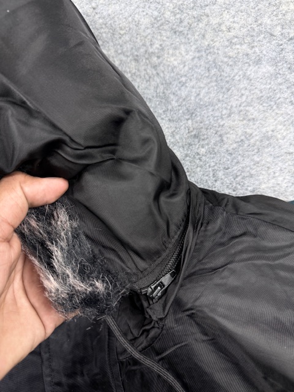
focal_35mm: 24
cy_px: 196
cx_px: 147
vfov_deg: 71.6
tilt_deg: -56.0
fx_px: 272
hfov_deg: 56.8
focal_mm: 6.76
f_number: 1.78
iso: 160
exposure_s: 1/100
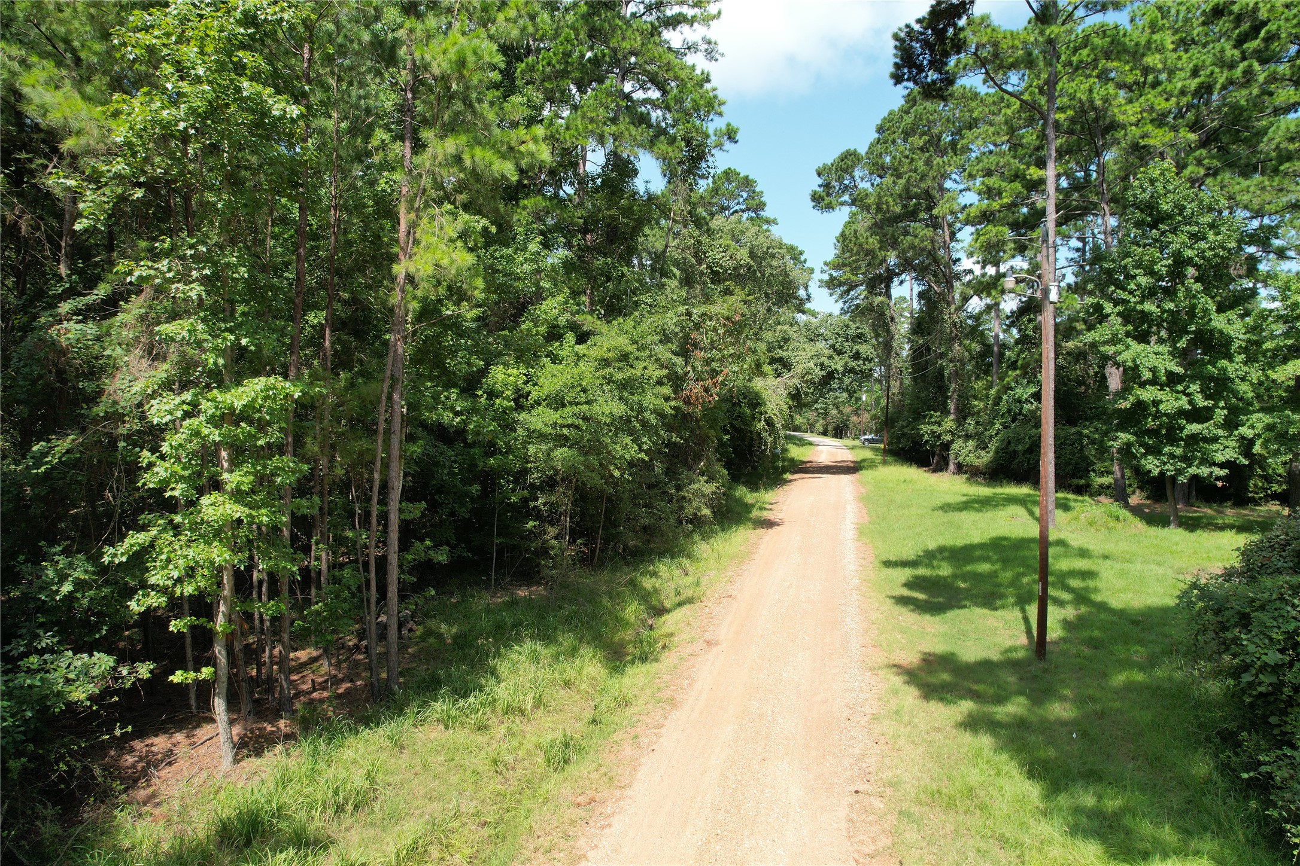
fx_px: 794
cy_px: 433
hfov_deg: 78.6
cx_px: 650
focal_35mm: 22
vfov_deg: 57.2
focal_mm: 8.38
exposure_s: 1/1000
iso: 100
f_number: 2.8
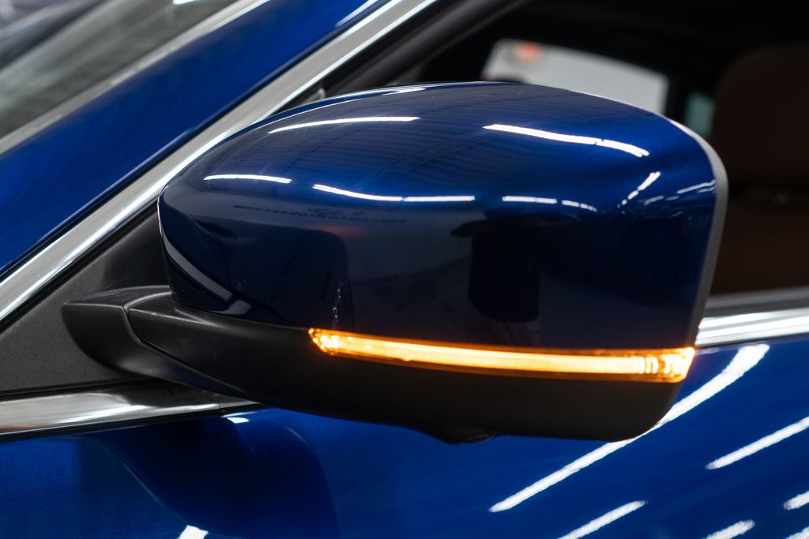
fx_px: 944
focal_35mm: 42
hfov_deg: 46.4
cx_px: 404
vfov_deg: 31.9
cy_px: 270
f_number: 3.2
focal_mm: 28
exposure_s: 1/60
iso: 250
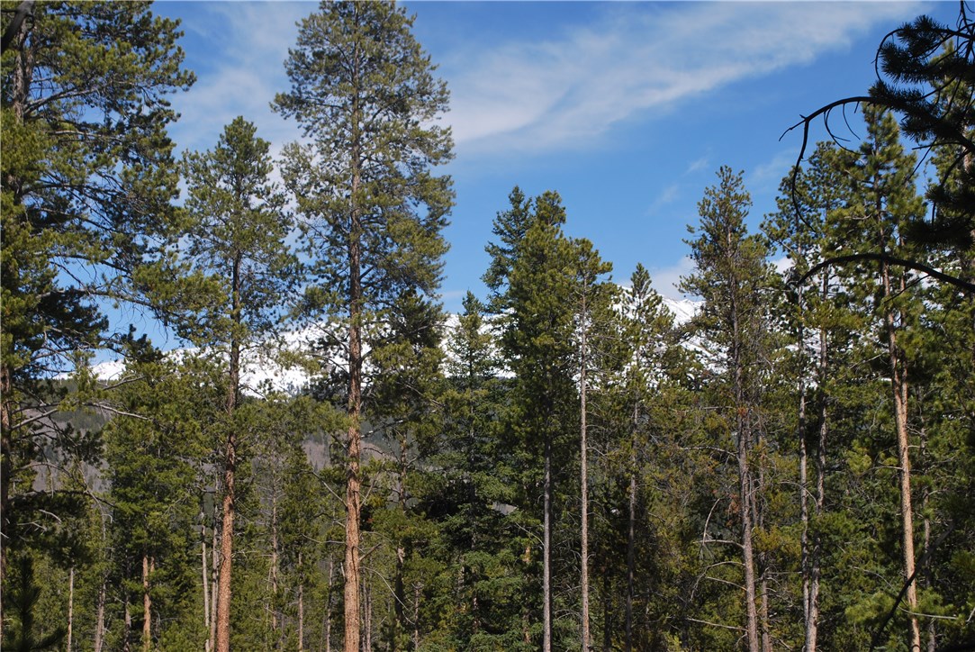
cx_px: 488
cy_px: 326
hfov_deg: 37.8
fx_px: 1423
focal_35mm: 52
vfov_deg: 25.8
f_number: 8
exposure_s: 1/250
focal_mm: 35
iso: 100
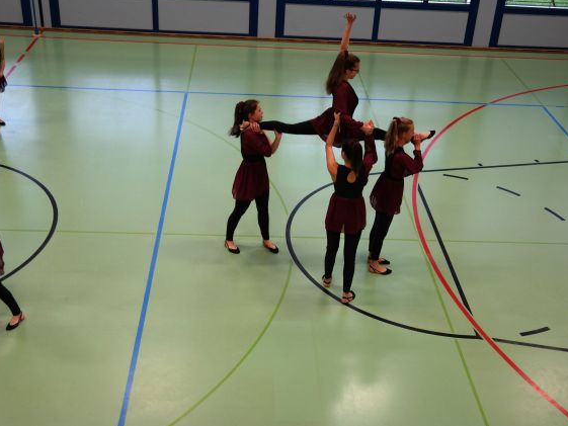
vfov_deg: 32.2
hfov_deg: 42.0
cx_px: 305
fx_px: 739
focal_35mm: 45
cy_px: 212
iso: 400
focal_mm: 27
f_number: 4
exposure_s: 1/50
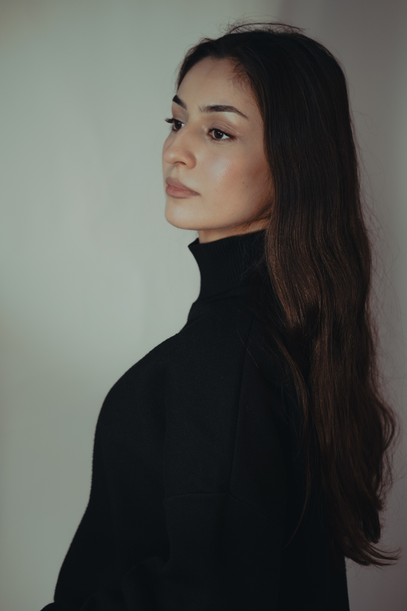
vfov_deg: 37.5
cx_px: 204
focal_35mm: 53
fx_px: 899
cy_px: 306
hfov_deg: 25.5
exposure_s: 1/250
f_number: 2.5
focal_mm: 35
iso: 640
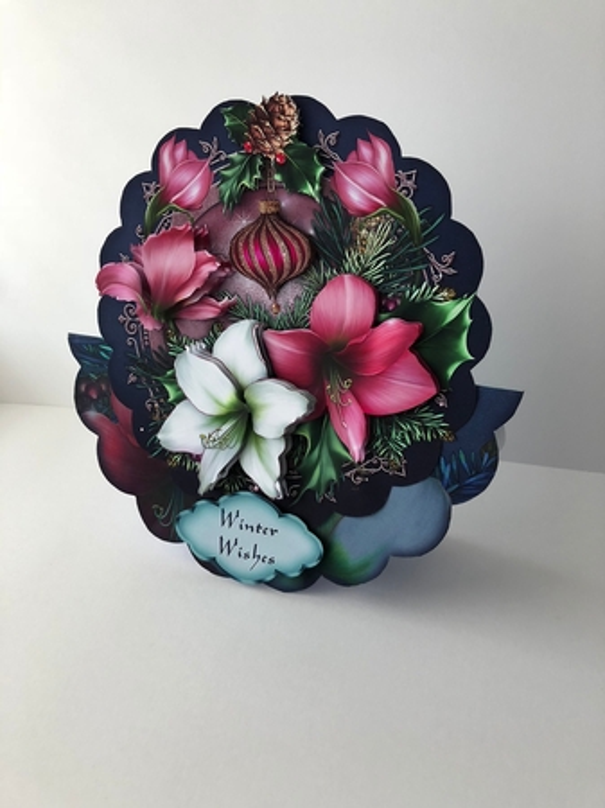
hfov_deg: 49.7
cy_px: 404
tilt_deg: -24.6
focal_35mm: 28
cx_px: 302
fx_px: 653
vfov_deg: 63.5
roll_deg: +0.7
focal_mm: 3.99
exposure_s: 1/15
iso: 80
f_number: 1.8
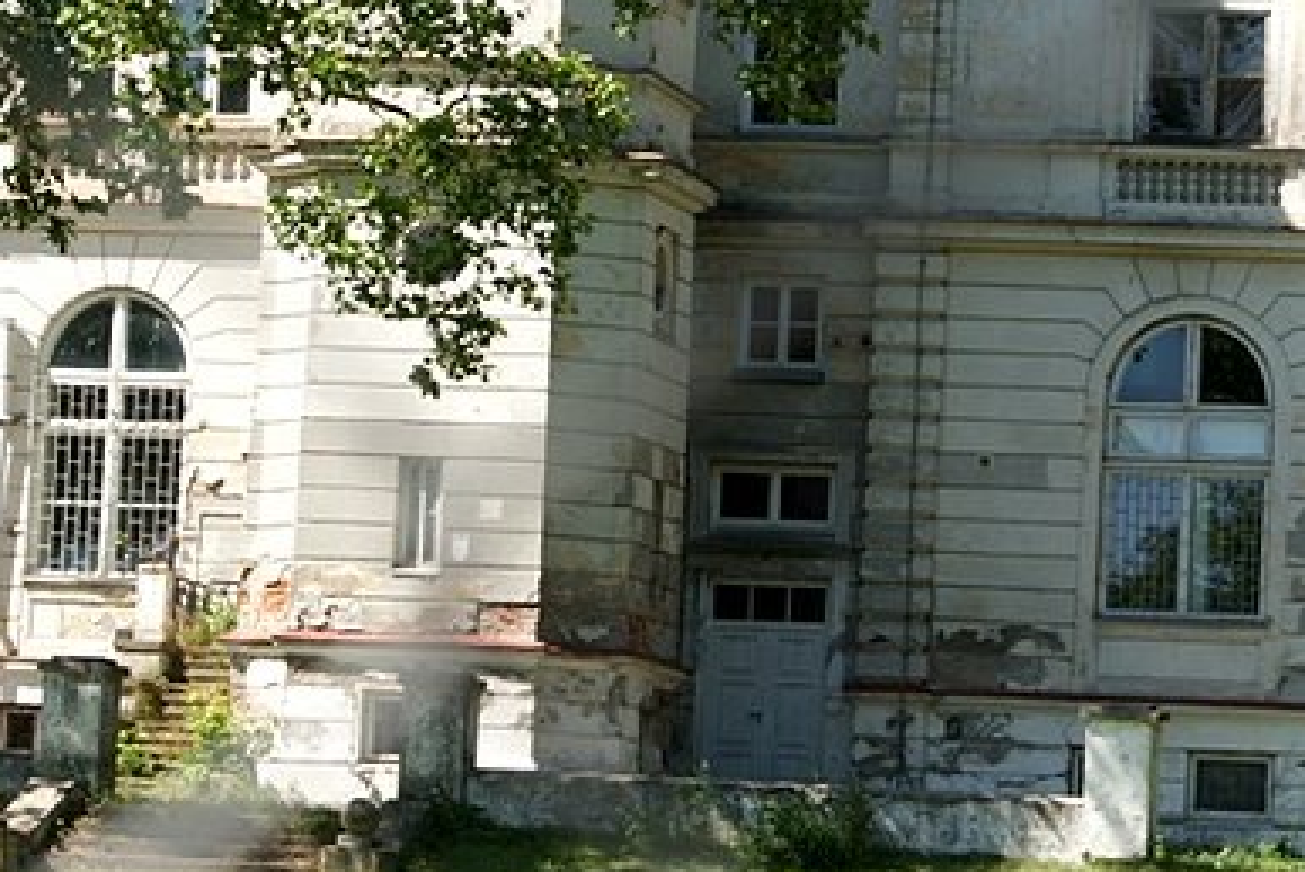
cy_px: -71
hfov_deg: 9.8
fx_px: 7618
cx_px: 730
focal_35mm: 210
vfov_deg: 6.5
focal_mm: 60
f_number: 9
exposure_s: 1/125
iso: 100
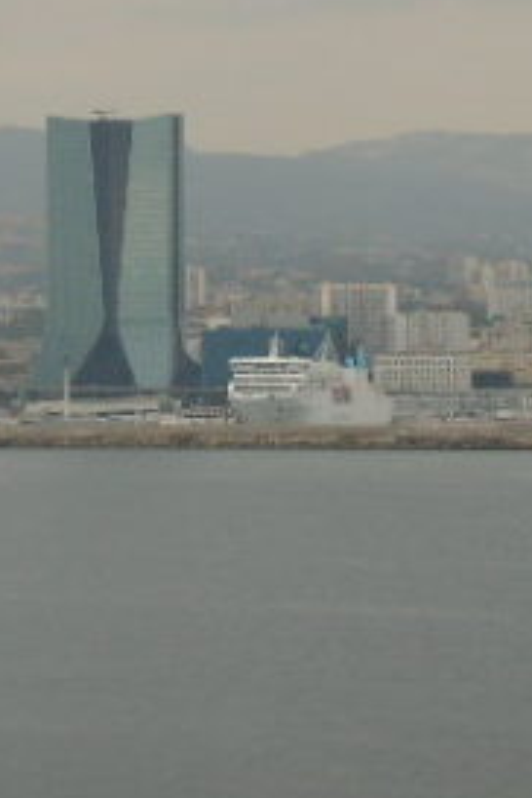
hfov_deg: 5.7
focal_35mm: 240
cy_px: 237
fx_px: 5320
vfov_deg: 8.6
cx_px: 53
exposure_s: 1/213
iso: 50
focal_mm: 17.4
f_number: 5.4
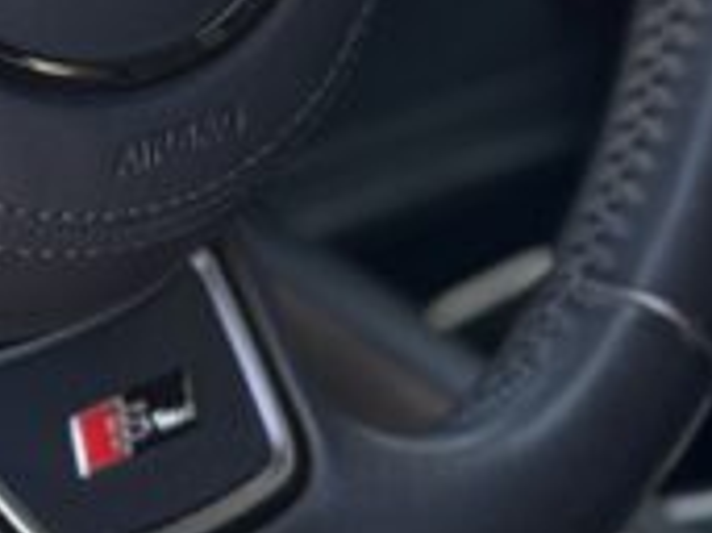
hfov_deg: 6.8
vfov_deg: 5.1
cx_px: -304
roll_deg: -0.3
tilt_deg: -21.2
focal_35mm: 288
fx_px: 5920
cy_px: -291
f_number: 1.78
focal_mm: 6.76
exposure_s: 1/204
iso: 125
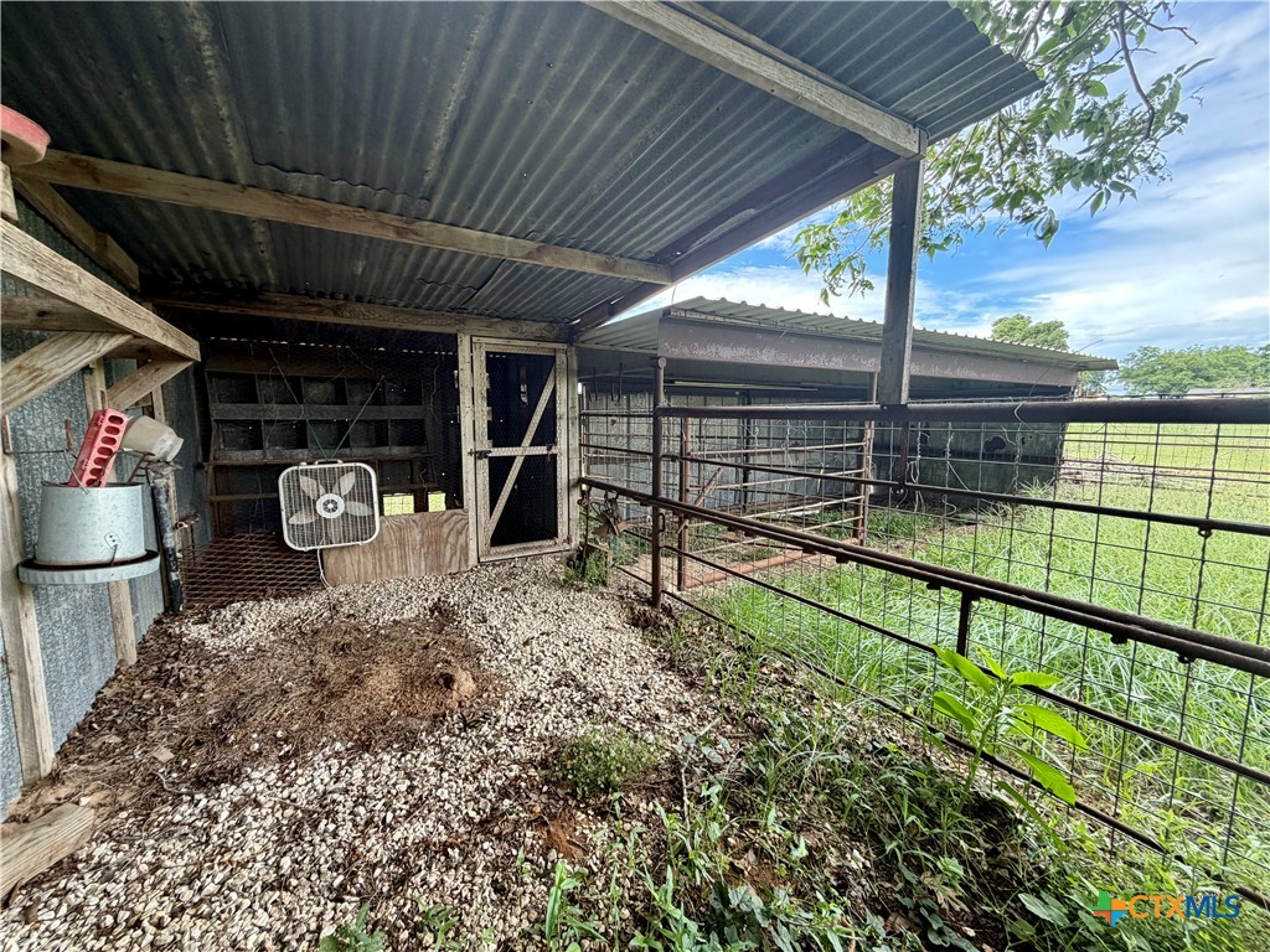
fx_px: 514
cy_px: 476
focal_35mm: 14
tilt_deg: -7.2
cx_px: 635
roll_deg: +0.3
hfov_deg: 102.1
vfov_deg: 85.7
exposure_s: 1/121
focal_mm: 2.22
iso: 80
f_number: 2.2
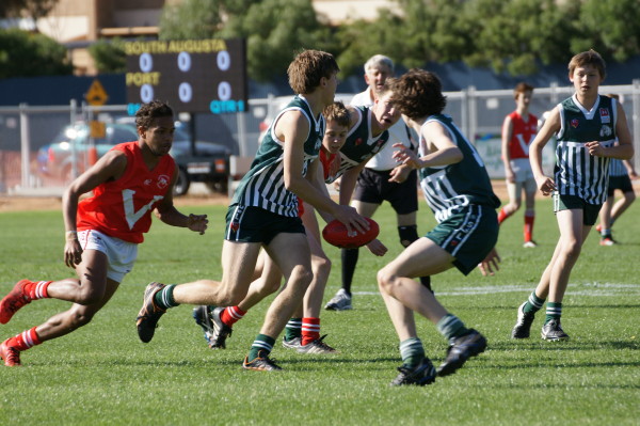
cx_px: 320
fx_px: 6128
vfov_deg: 4.0
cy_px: 213
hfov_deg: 6.0
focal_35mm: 345
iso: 200
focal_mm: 230
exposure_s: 1/640
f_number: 5.6
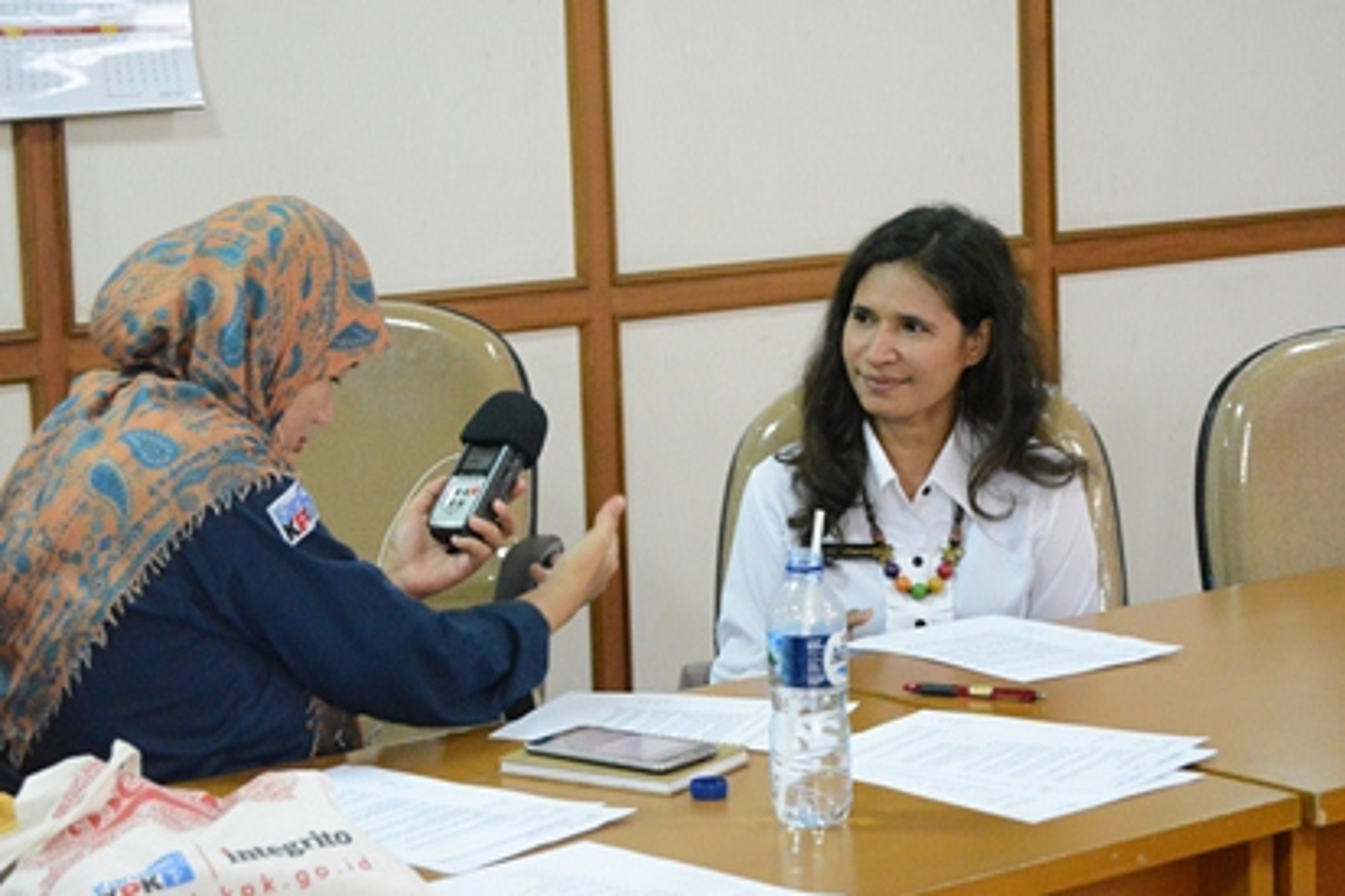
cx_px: 645
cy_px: 435
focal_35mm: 90
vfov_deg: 15.3
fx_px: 3344
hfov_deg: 22.7
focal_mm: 55
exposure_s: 1/80
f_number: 6.3
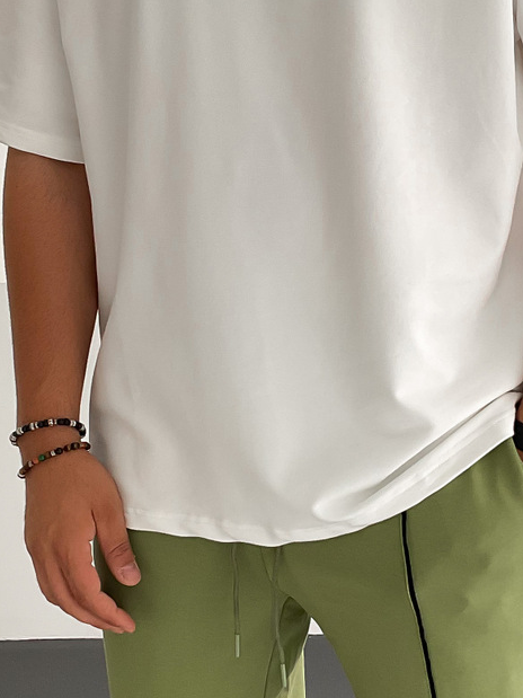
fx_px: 1511
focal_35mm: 75
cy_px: 438
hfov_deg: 19.6
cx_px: 340
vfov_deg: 25.9
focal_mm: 3
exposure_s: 1/120
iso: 40
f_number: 1.8
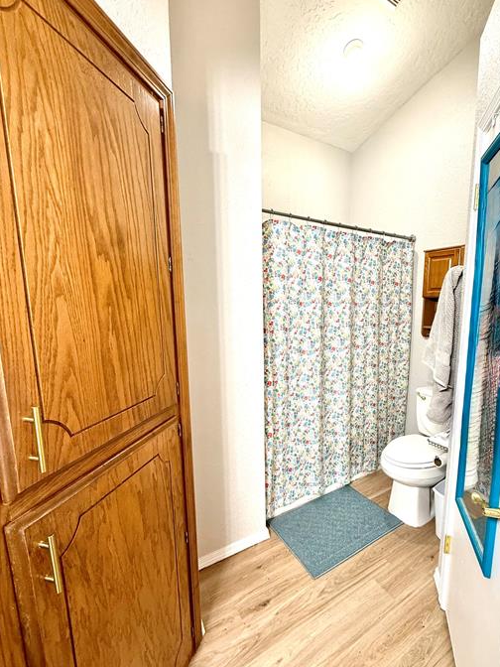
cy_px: 349
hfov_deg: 77.7
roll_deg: +0.3
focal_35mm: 16
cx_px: 284
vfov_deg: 94.4
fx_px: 308
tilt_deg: -8.2
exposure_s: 1/60
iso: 200
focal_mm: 2.22
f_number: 2.2
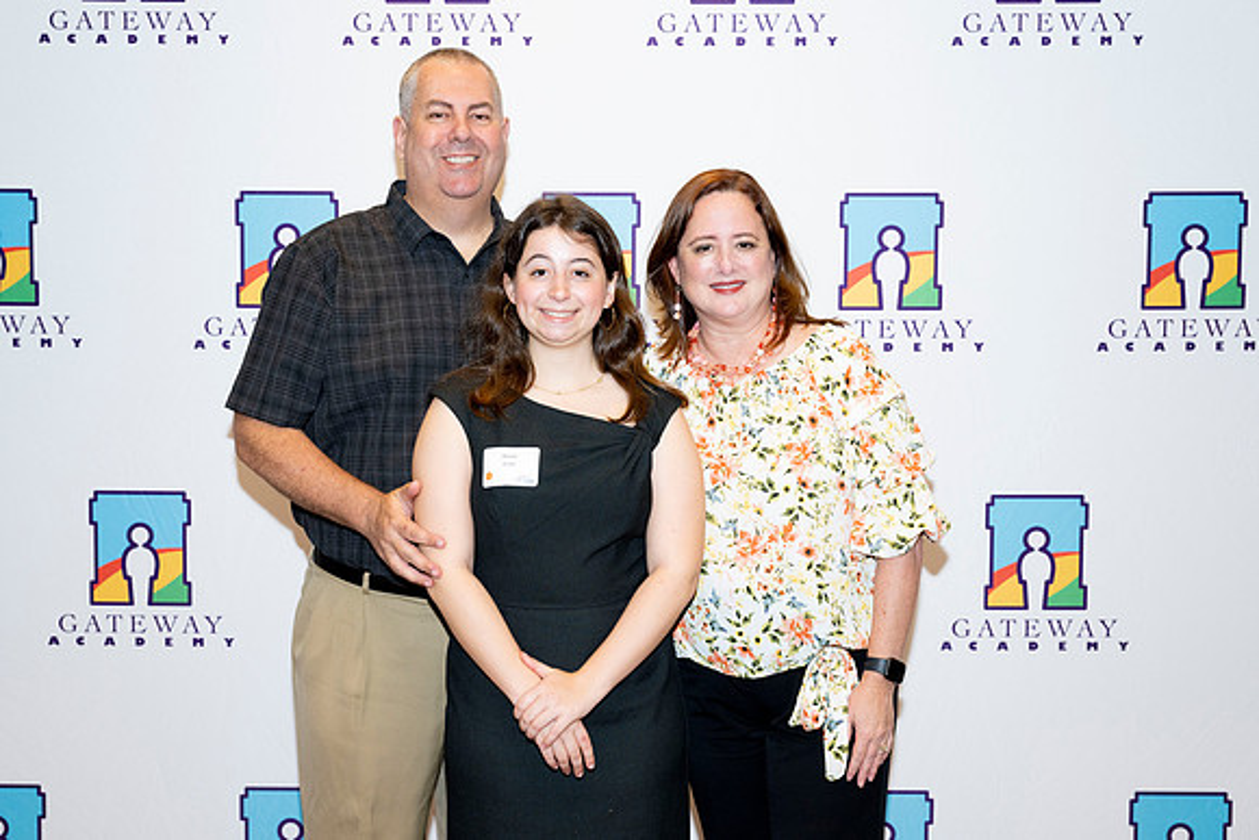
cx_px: 630
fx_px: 1869
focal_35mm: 53
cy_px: 420
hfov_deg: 37.2
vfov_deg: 25.3
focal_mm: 52
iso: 800
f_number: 5.6
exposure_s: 1/160
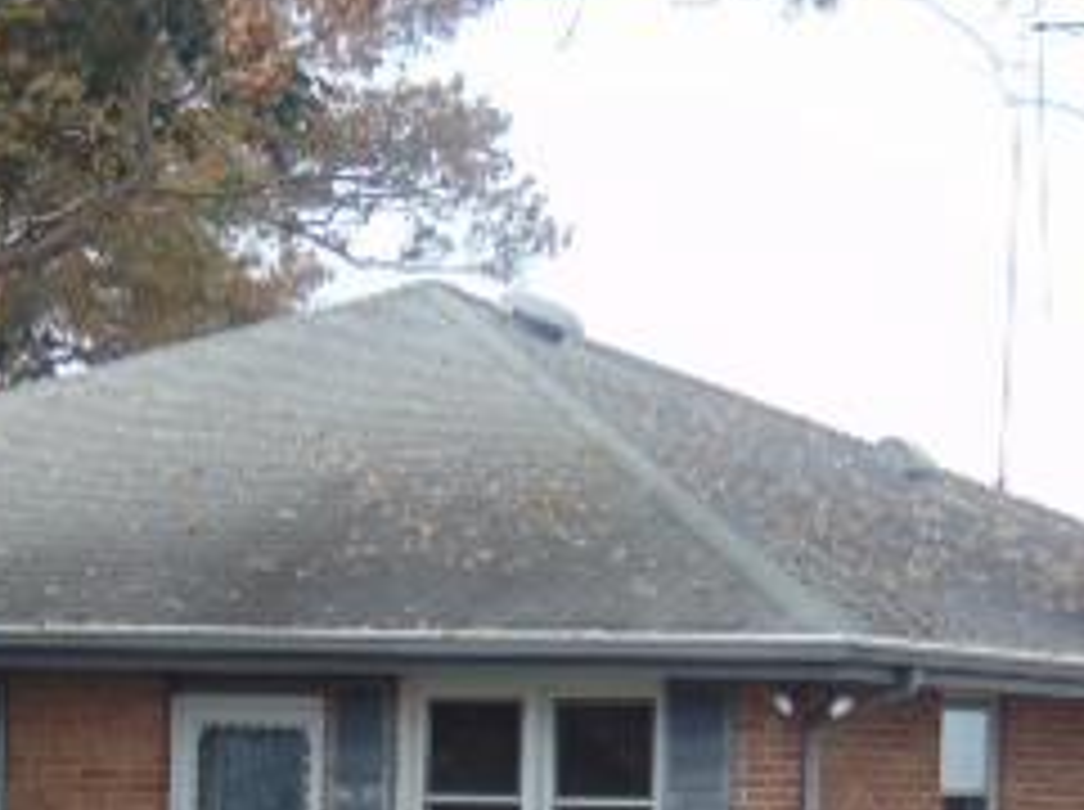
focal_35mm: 133
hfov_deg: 14.8
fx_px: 4159
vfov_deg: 11.0
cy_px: 756
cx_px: 369
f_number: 3.5
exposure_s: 1/200
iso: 80
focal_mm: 9
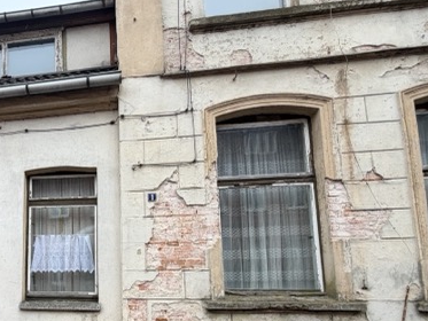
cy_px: 244
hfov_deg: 63.6
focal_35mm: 24
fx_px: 297
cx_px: 70
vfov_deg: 54.0
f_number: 2.2
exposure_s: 1/365
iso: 50
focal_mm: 2.22
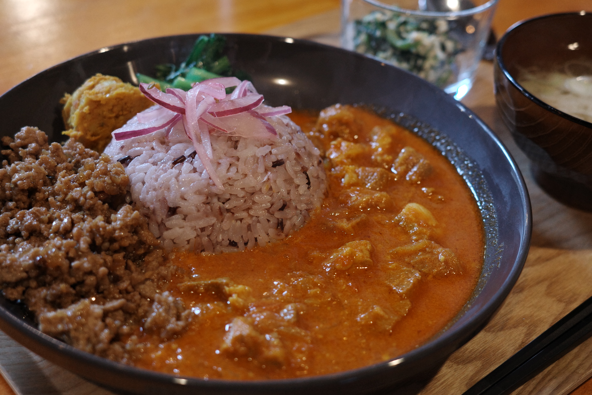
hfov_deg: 39.6
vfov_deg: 27.0
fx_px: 822
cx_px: 296
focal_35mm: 50
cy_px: 198
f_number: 2.8
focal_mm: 26
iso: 800
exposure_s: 1/80
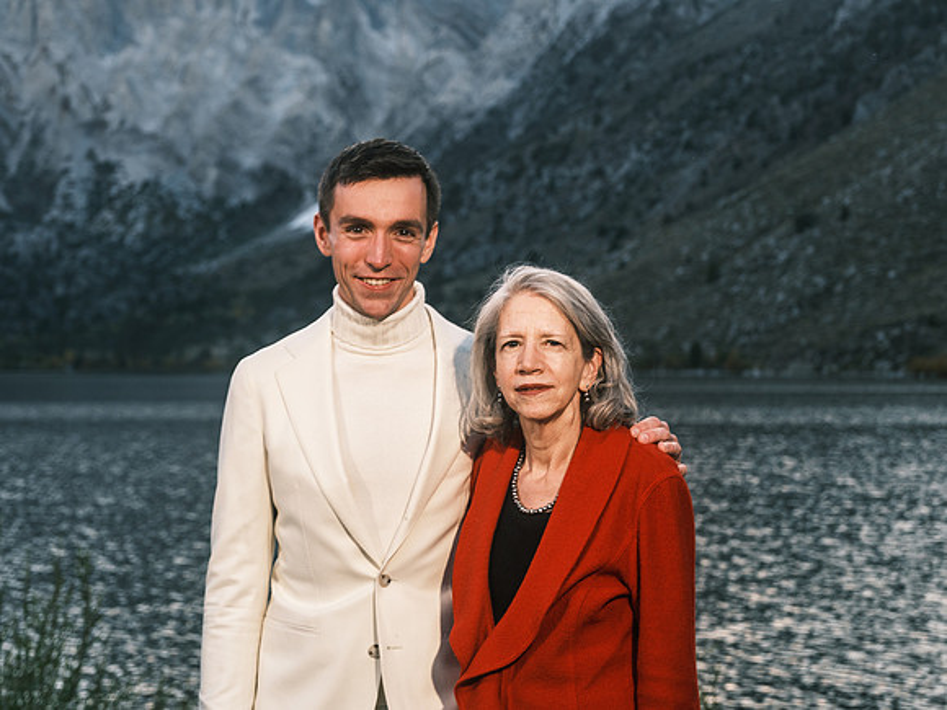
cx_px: 474
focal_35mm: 72
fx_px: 1965
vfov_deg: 20.5
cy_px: 377
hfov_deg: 27.1
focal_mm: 64
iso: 400
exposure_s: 1/125
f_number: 5.6
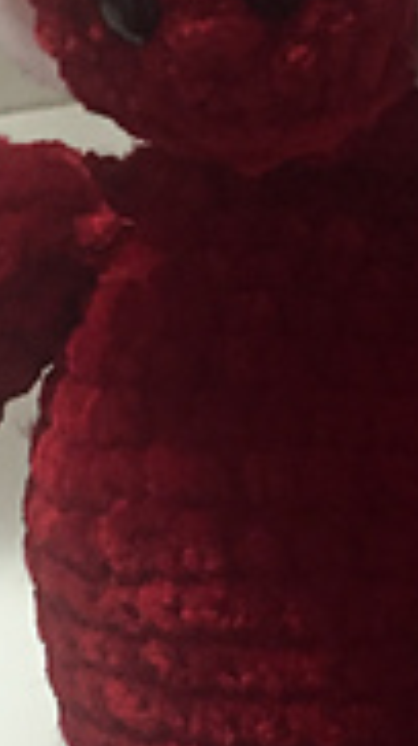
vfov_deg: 19.3
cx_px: 512
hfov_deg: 10.7
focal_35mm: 111
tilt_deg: -26.3
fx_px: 2193
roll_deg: +0.1
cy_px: 402
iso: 250
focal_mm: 4.15
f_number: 2.2
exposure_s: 1/17
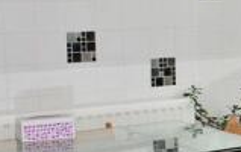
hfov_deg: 17.5
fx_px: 744
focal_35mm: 113
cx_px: 295
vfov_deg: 11.6
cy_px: 125
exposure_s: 1/50
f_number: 5.6
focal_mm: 18
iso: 100
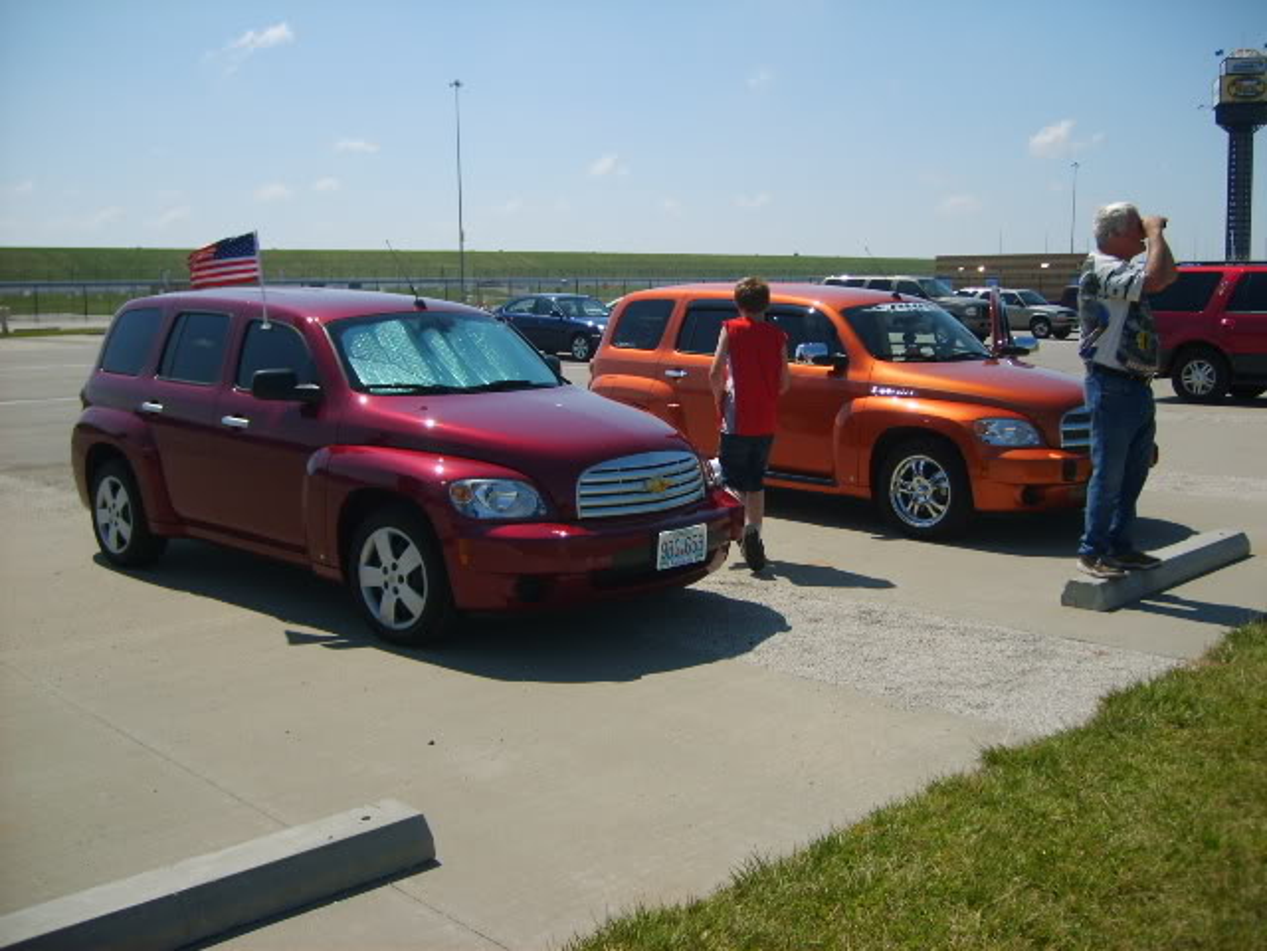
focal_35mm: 35
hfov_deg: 52.6
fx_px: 1281
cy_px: 476
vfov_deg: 40.7
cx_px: 634
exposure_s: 1/250
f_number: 7.1
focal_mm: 5.8
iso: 50
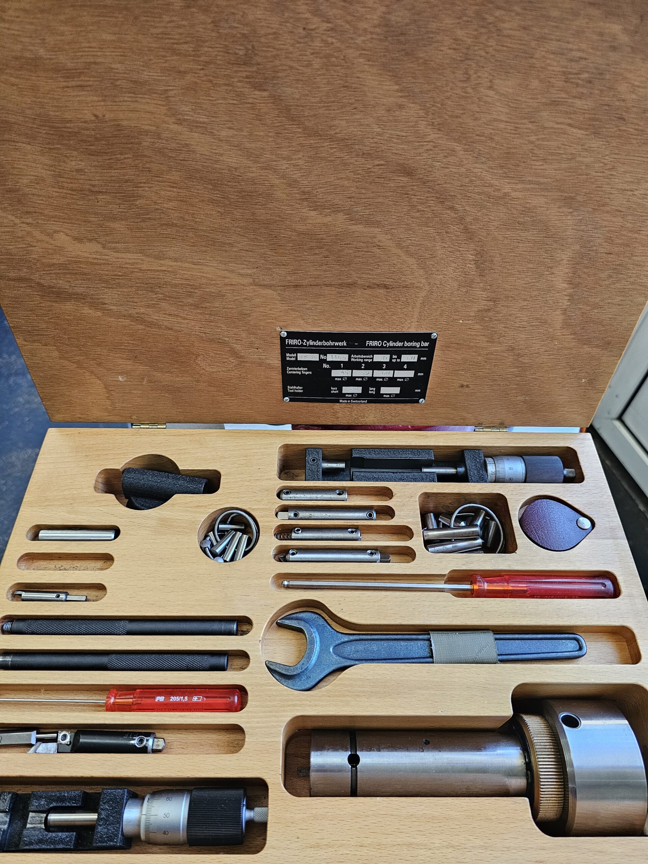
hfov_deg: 58.9
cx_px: 324
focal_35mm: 23
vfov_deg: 73.9
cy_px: 432
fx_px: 574
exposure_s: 1/100
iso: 320
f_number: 1.7
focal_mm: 6.3
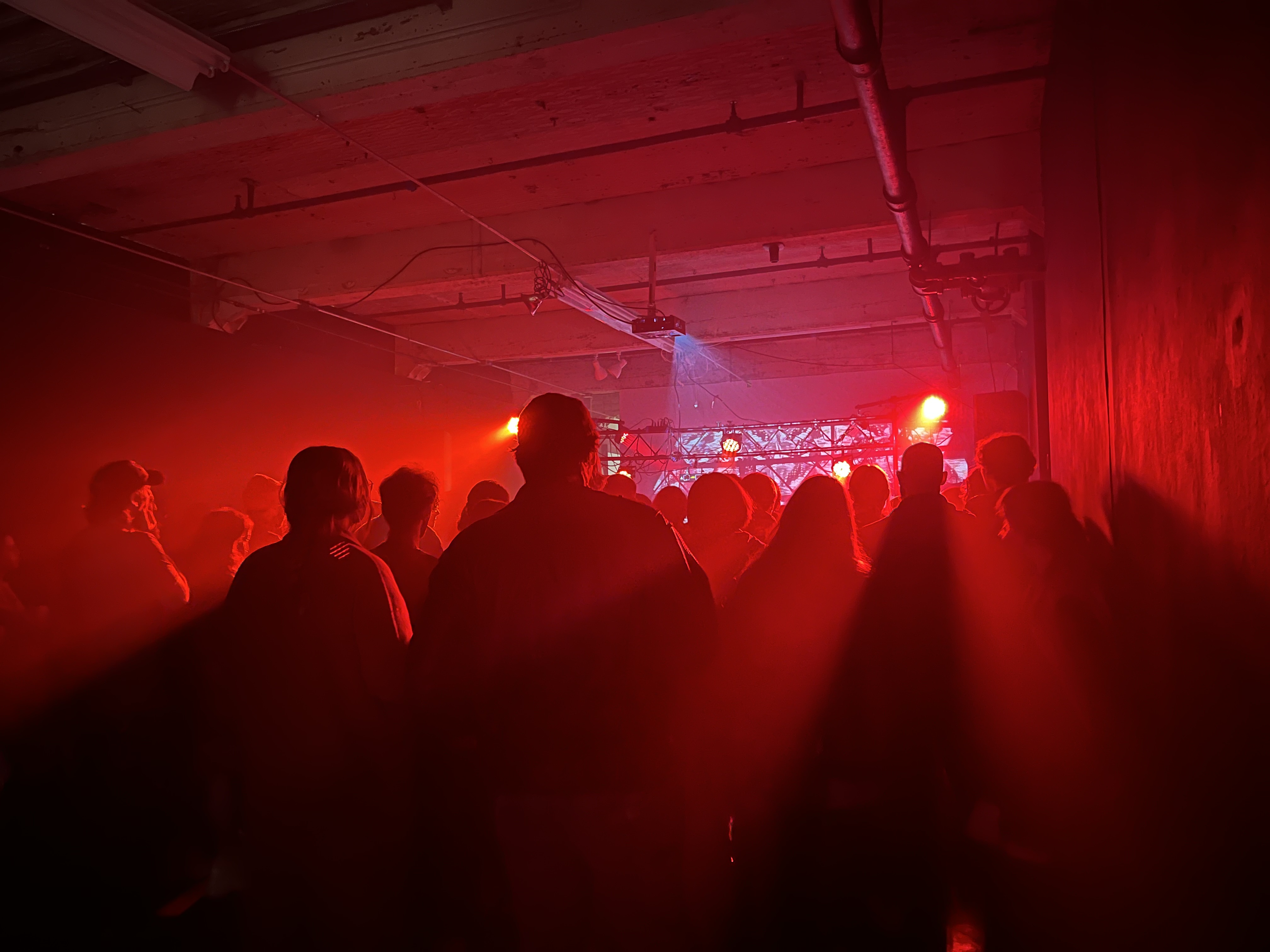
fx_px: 954
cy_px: 476
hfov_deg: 67.3
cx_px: 635
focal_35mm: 26
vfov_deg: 53.1
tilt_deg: +3.0
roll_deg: +1.3
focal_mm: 5.1
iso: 800
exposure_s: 1/9
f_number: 1.6
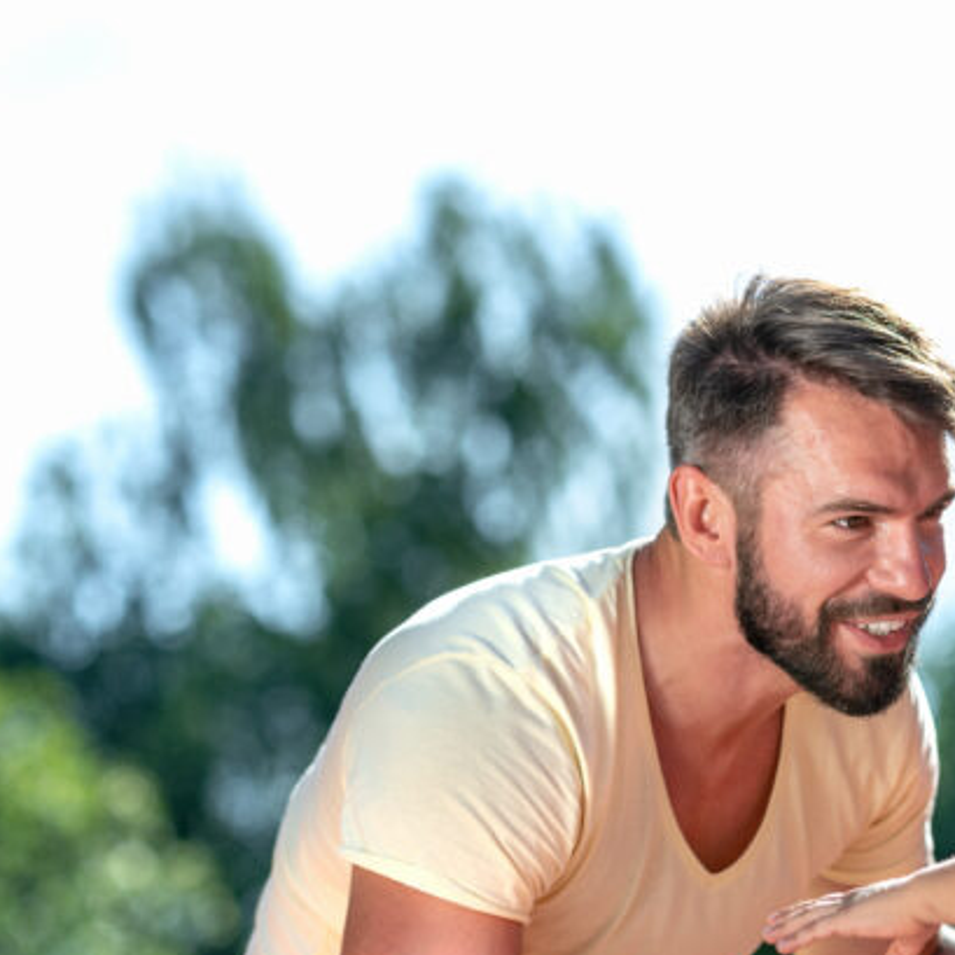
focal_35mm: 181
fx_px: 5650
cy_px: 704
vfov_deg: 9.6
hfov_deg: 9.7
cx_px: 644
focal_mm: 85
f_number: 2.2
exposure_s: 1/1600
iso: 100
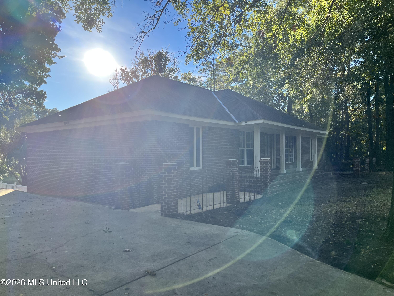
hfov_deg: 67.3
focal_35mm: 26
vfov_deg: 53.1
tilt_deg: -1.4
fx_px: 296
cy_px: 148
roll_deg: -0.6
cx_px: 197
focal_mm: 5.1
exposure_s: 1/2024
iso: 50
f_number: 1.6
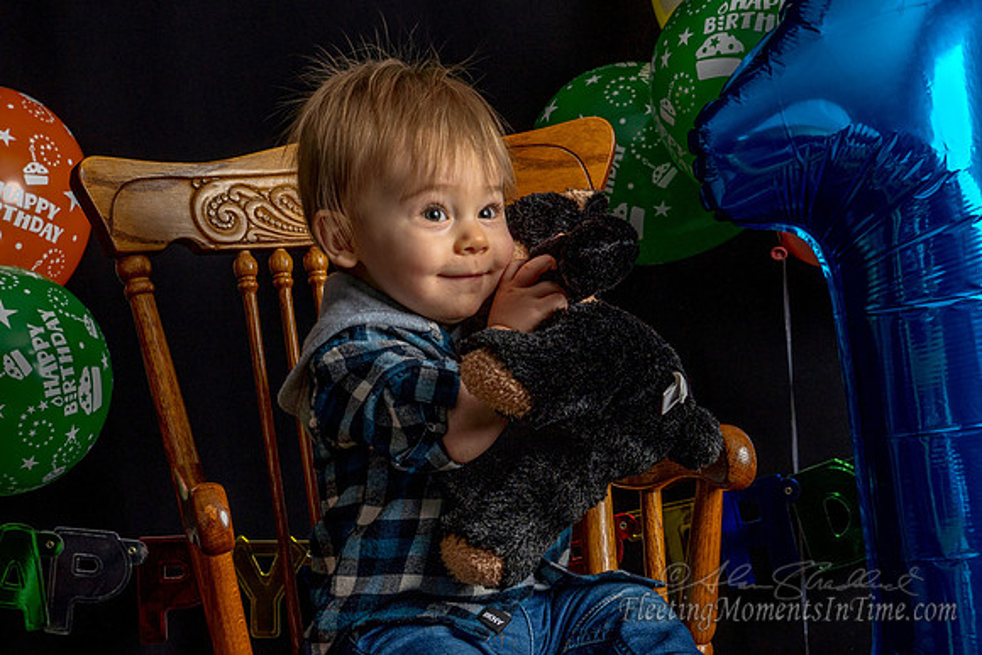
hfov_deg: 54.4
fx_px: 955
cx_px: 491
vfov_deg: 37.9
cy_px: 328
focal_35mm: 35
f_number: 7.1
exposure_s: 1/160
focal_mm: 35
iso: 100
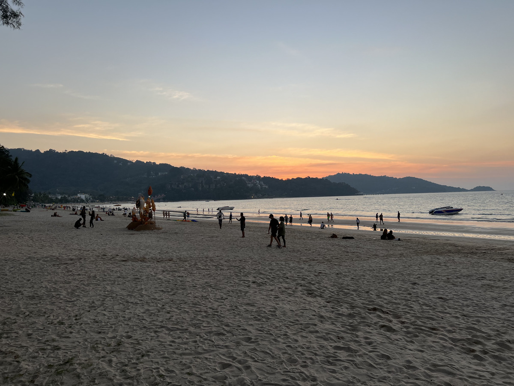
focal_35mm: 26
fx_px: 386
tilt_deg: +1.0
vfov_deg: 53.1
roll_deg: +2.2
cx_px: 257
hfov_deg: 67.3
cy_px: 193
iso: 50
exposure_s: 1/567
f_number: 1.5
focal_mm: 5.7
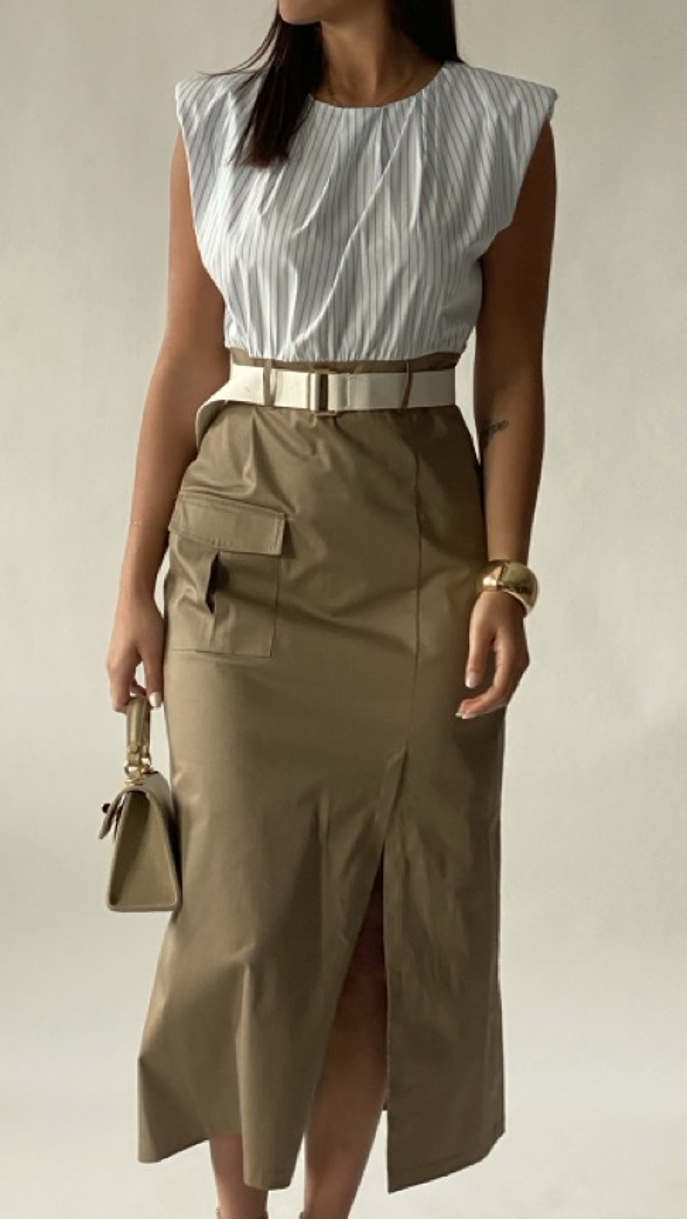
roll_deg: -2.6
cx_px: 303
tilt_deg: -7.5
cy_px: 586
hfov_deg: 14.4
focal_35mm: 84
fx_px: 2718
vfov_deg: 25.3
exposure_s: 1/121
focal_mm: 6
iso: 80
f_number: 2
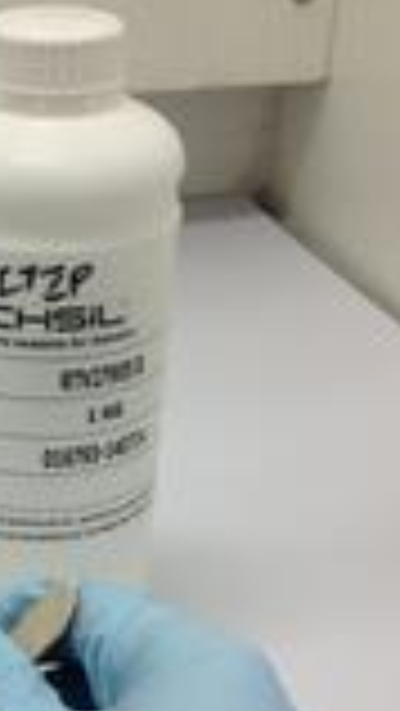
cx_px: -117
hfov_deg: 13.4
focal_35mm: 87
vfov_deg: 24.1
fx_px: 1639
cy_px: 558
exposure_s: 1/100
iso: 64
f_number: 2.4
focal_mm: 4.28
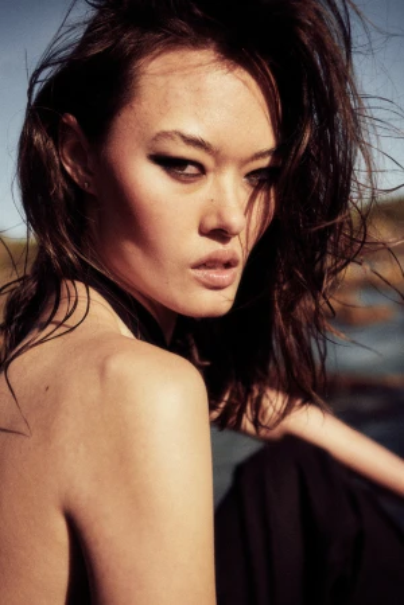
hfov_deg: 28.1
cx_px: 202
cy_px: 302
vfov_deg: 41.1
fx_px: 808
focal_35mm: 48
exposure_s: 1/4000
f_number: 3.5
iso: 200
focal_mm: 48
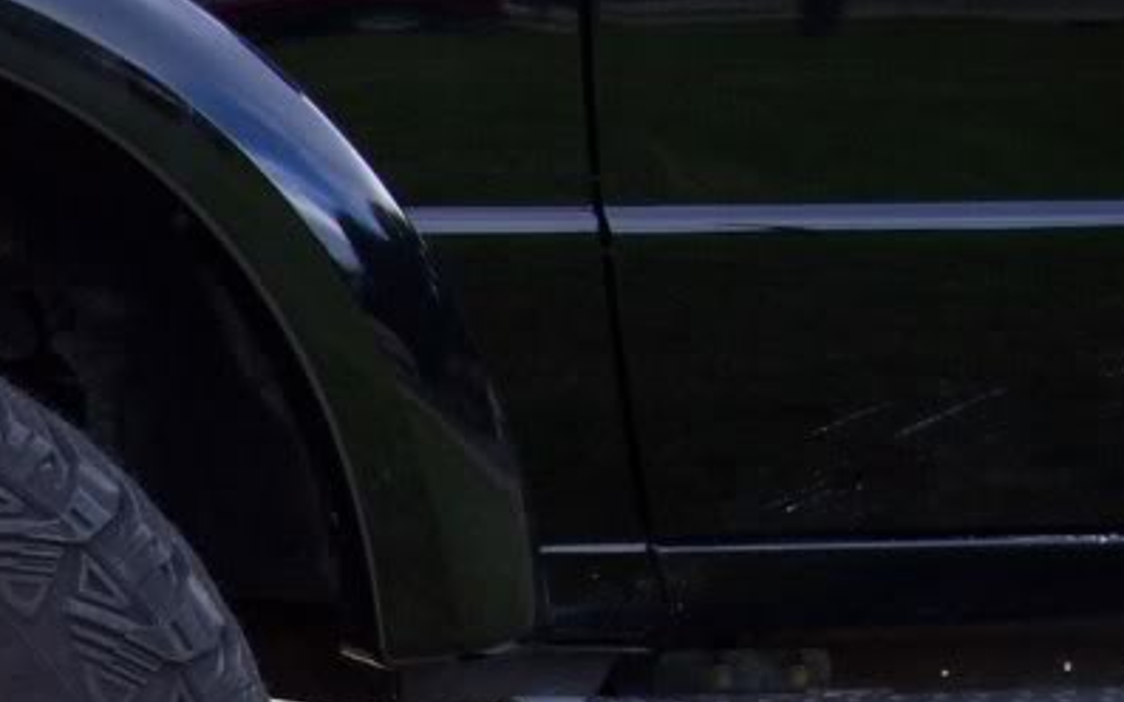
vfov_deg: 13.6
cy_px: 852
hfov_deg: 20.5
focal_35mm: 93
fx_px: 2848
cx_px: -306
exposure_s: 1/127
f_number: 2.7
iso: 80
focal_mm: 5.6
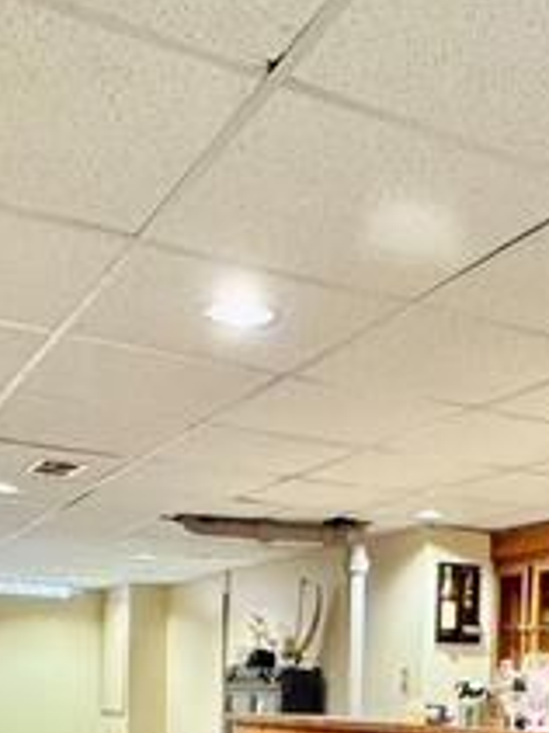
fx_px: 1080
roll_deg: -1.3
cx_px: 323
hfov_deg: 28.5
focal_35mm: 51
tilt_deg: -5.0
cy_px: 789
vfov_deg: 33.2
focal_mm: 2.22
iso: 1000
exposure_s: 1/40
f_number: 2.2
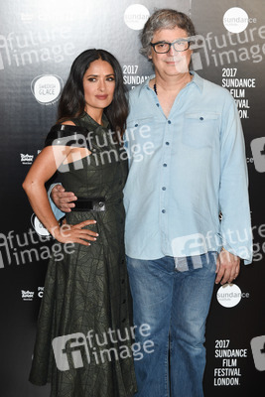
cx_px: 132
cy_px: 198
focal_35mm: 92
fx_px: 1015
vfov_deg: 22.1
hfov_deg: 14.9
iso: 1600
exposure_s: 1/250
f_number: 4
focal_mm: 92
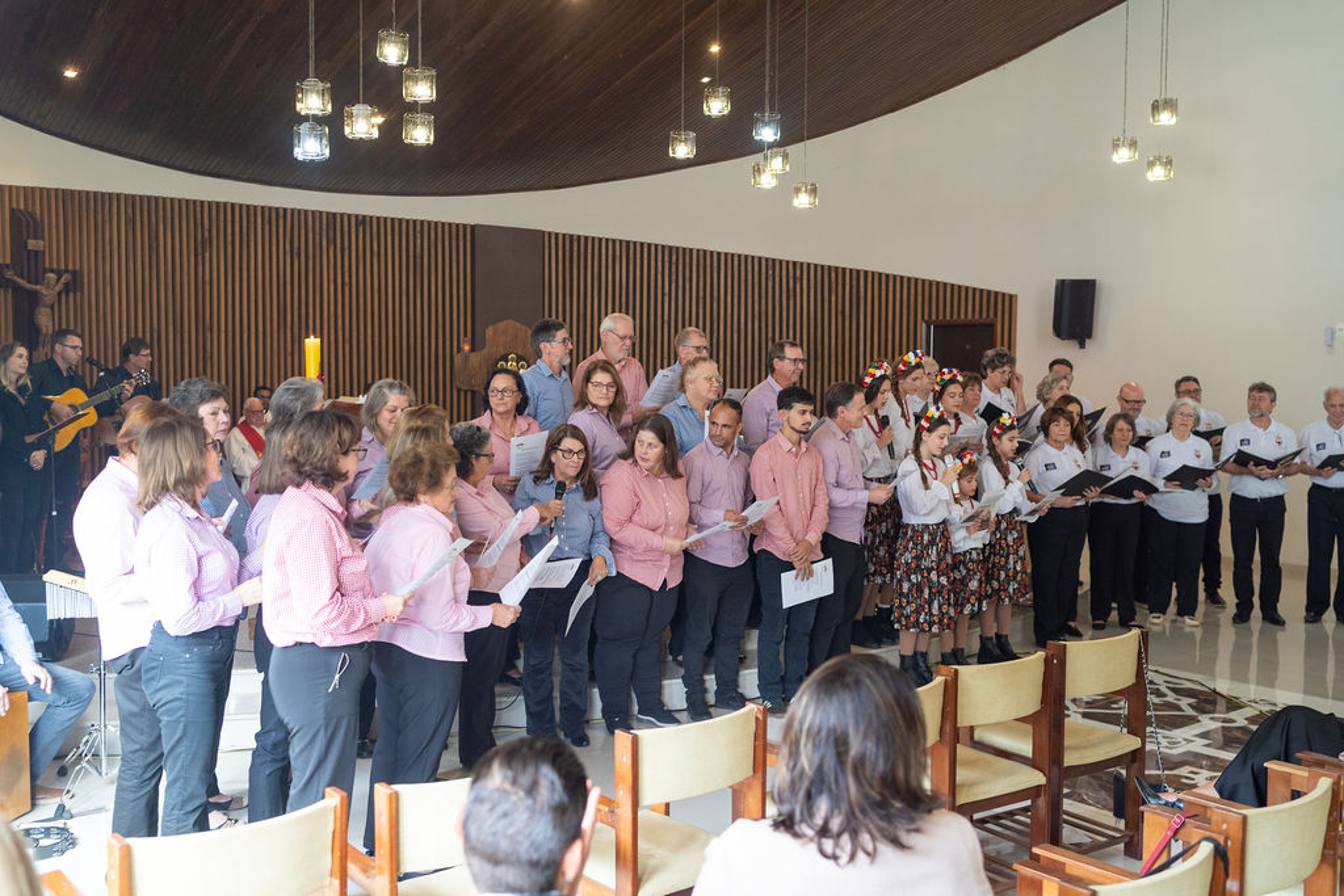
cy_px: 448
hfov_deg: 54.4
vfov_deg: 37.9
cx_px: 672
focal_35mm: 35
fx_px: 1307
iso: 1000
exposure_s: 1/160
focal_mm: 35
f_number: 3.2
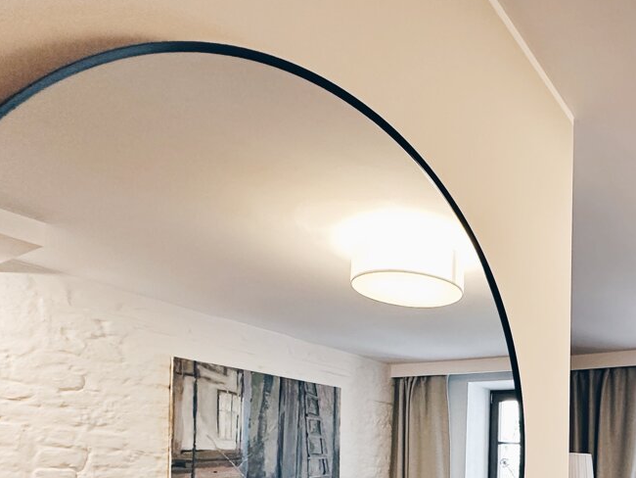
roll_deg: -1.0
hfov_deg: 53.5
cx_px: 529
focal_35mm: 31
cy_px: 459
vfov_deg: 40.7
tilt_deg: +1.7
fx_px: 570
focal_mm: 2.22
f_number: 2.2
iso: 250
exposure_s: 1/50
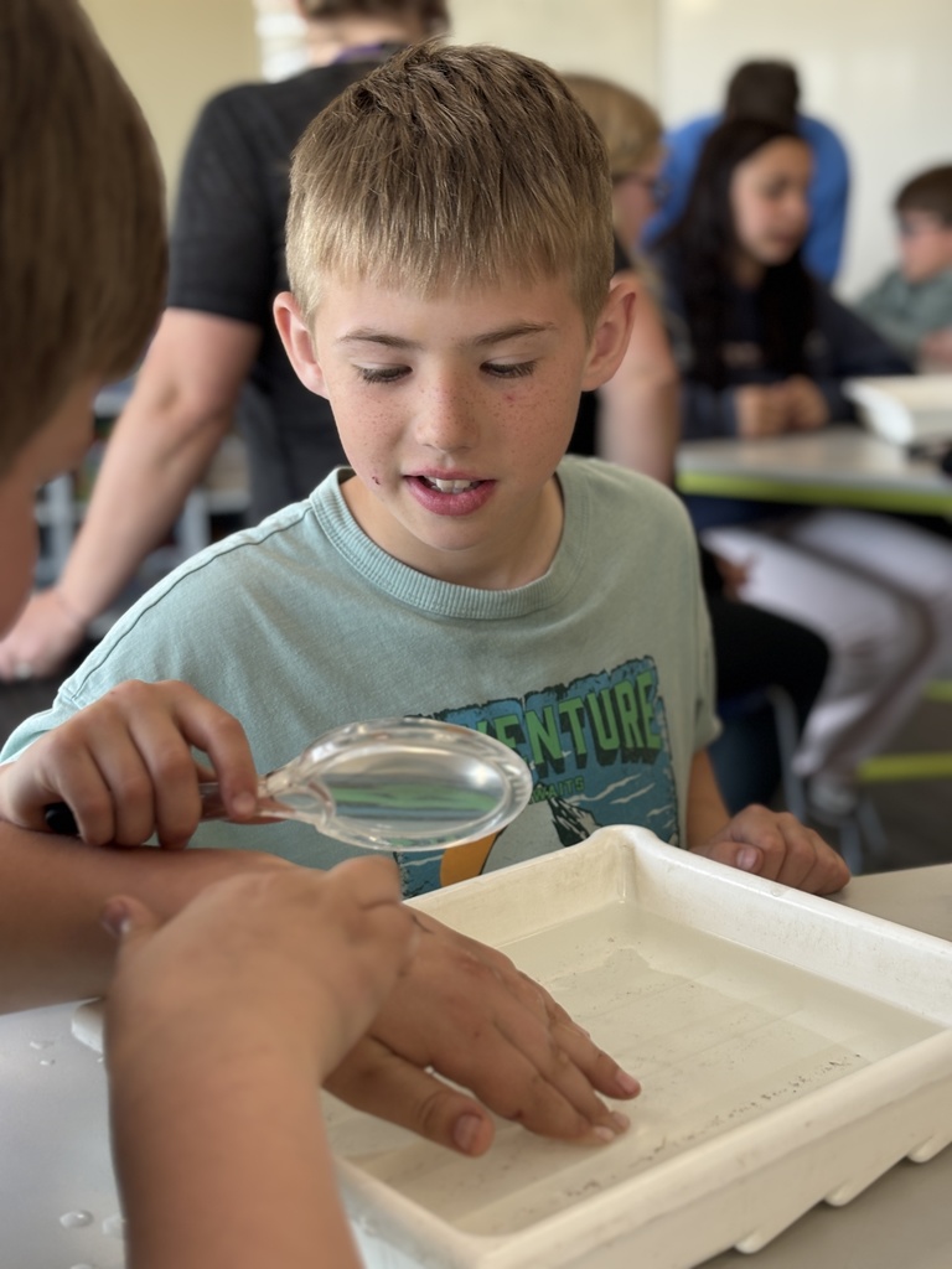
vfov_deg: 36.8
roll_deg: +1.0
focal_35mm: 52
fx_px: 1907
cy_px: 634
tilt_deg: -12.6
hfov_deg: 28.0
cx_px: 476
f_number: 1.6
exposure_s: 1/79
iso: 50
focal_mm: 5.96
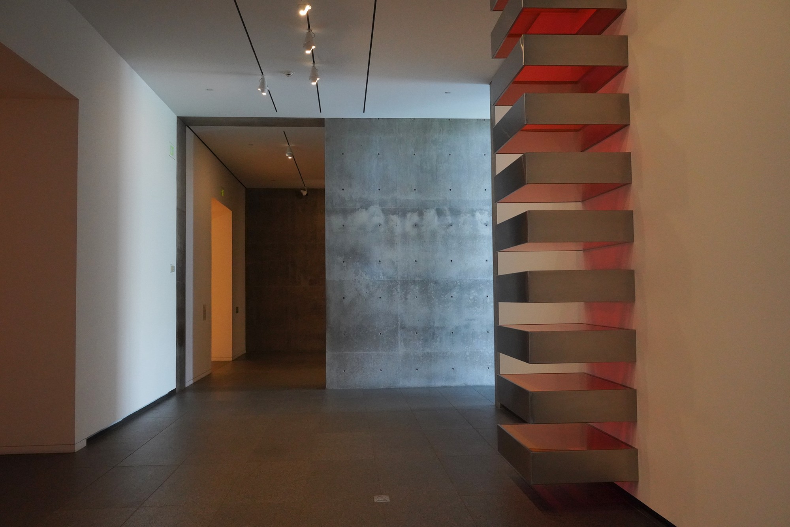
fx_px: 636
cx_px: 395
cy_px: 264
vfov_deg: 45.0
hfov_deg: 63.7
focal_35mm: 29
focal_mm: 29
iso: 8000
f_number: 9
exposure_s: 1/100
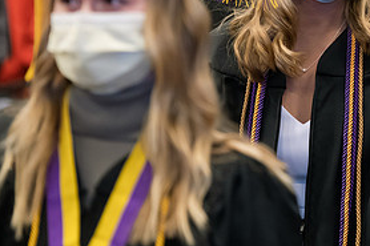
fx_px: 2897
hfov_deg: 7.3
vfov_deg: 4.9
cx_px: 369
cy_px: 5
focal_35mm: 282
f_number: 3.5
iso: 1600
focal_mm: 135
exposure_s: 1/200
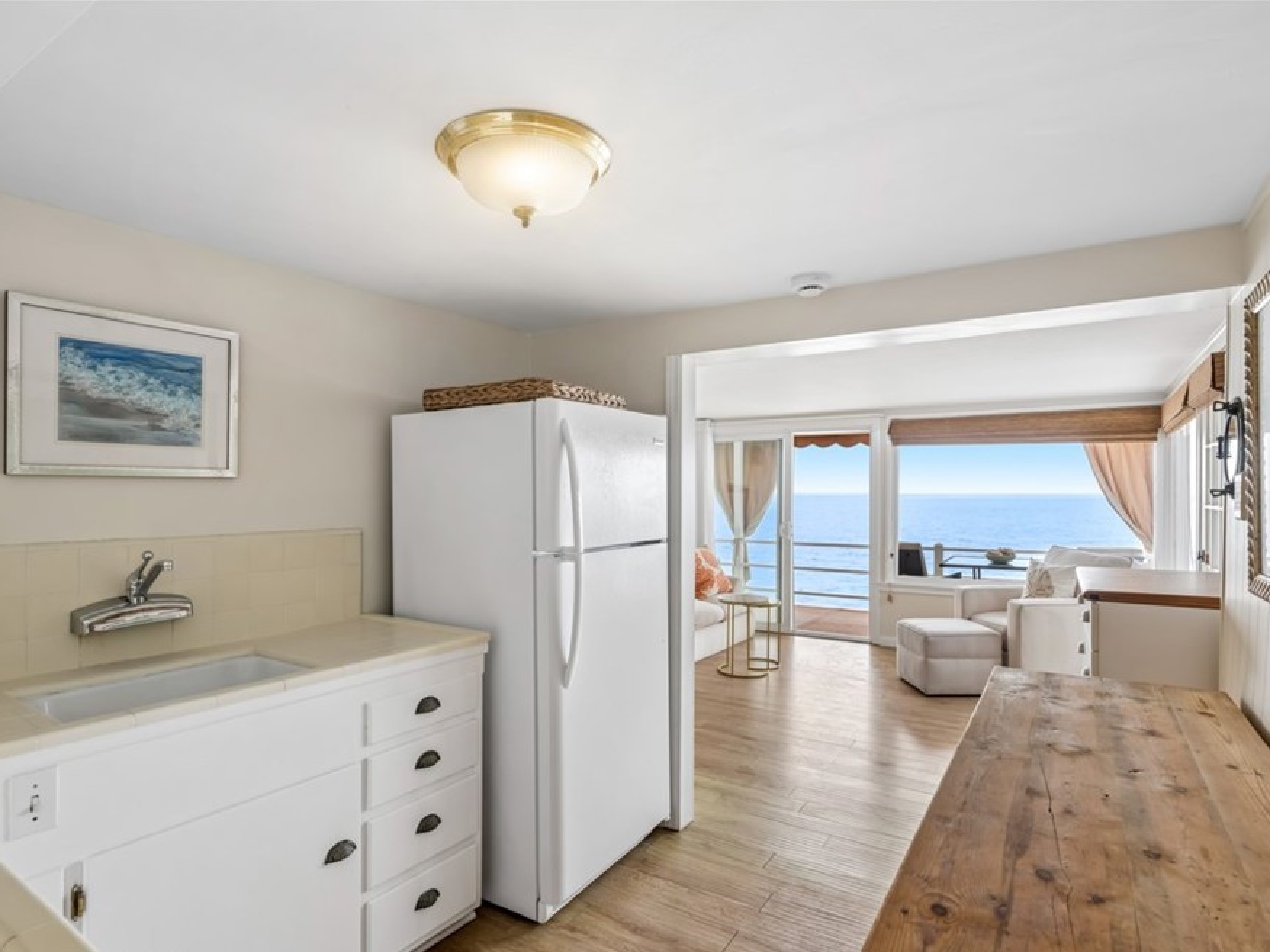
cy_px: 493
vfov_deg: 71.6
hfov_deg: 87.7
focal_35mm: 18
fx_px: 660
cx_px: 618
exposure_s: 1/100
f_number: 9
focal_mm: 16
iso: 100
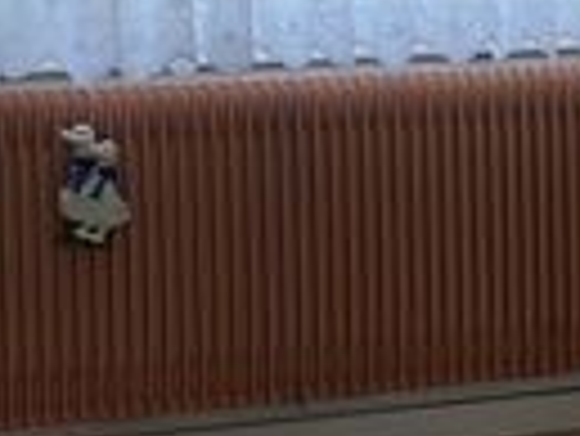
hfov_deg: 9.1
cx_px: 1236
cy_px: 90
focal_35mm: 202
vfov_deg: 7.4
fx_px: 3388
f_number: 1.6
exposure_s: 1/121
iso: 50
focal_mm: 4.2
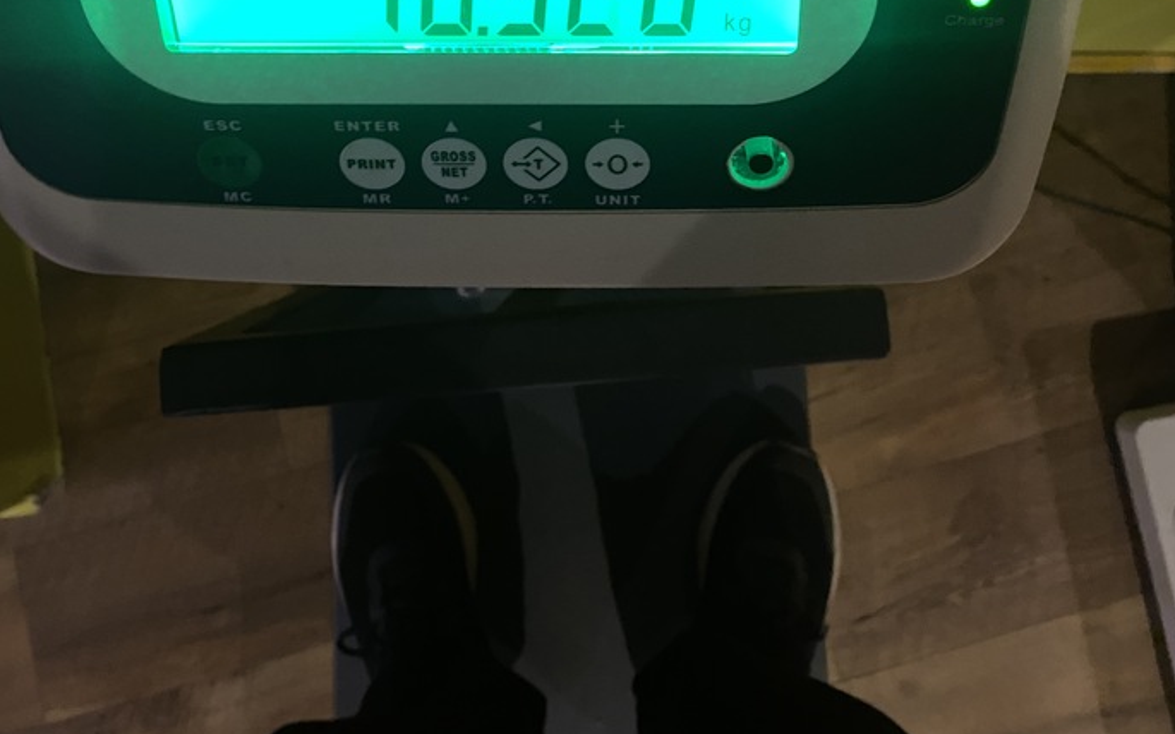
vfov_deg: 32.1
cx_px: 590
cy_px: 22
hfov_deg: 52.8
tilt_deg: -79.9
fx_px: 1185
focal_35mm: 37
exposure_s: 1/25
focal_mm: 4.25
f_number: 1.8
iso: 1000
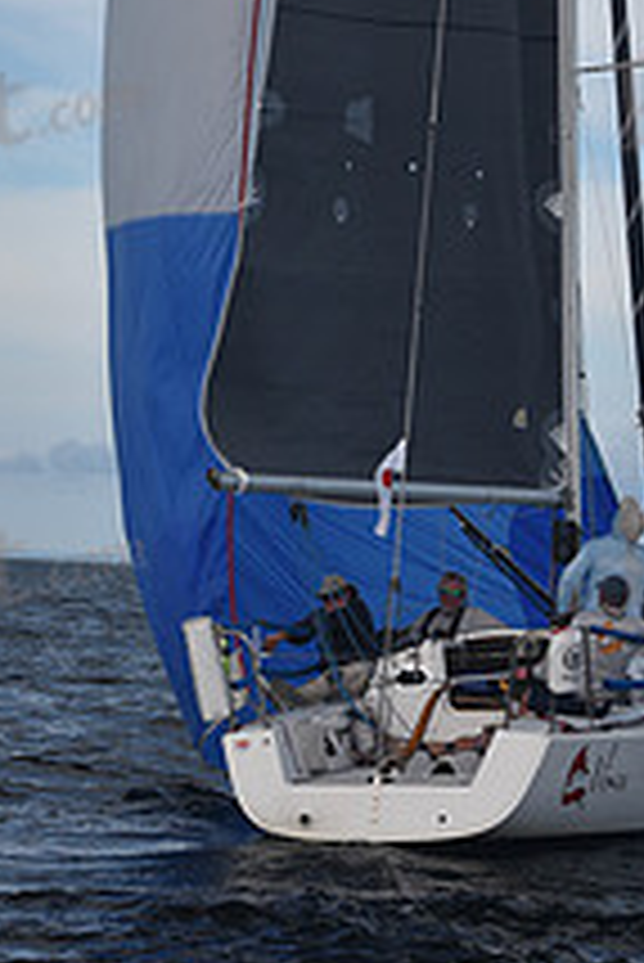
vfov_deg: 10.7
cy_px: -135
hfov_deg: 7.2
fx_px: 5090
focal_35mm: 190
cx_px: 381
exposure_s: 1/500
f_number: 7.1
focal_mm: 70
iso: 200
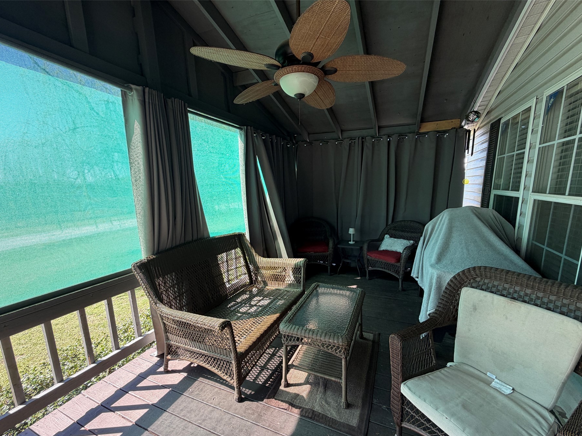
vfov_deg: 81.6
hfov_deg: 98.2
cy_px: 233
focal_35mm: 15
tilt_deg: -11.1
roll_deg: +1.0
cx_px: 294
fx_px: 252
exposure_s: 1/135
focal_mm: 2.22
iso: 40
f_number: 2.2
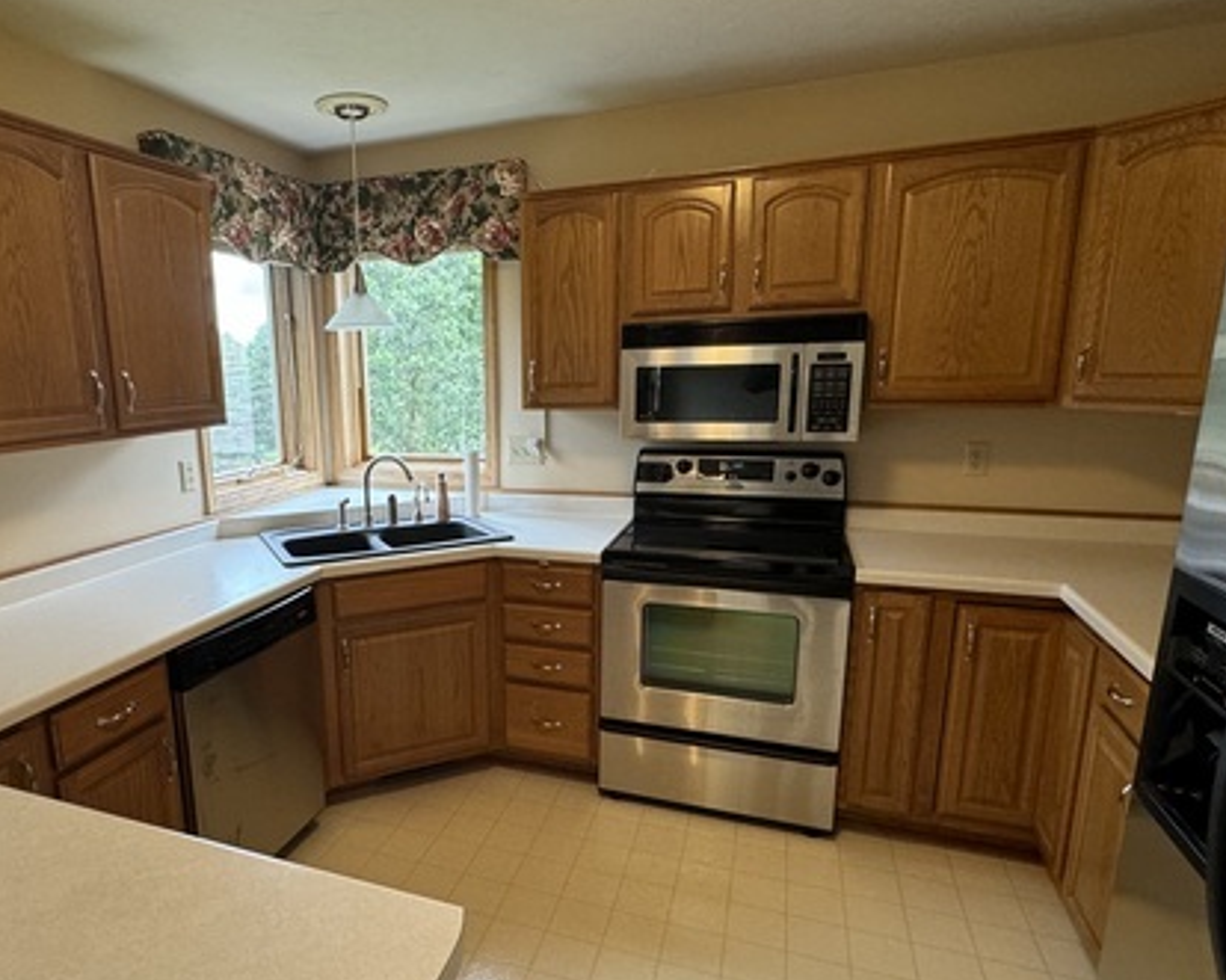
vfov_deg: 63.0
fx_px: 798
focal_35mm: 22
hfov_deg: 73.7
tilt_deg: -11.8
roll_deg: +1.4
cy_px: 530
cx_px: 455
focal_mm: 2.22
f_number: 2.2
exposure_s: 1/120
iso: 250
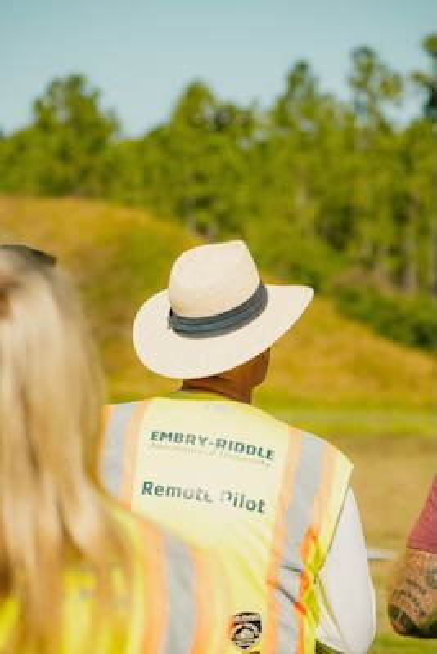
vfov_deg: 14.6
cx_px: 218
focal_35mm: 140
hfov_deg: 9.8
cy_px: 327
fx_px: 2547
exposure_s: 1/640
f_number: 5.6
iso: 400
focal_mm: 140
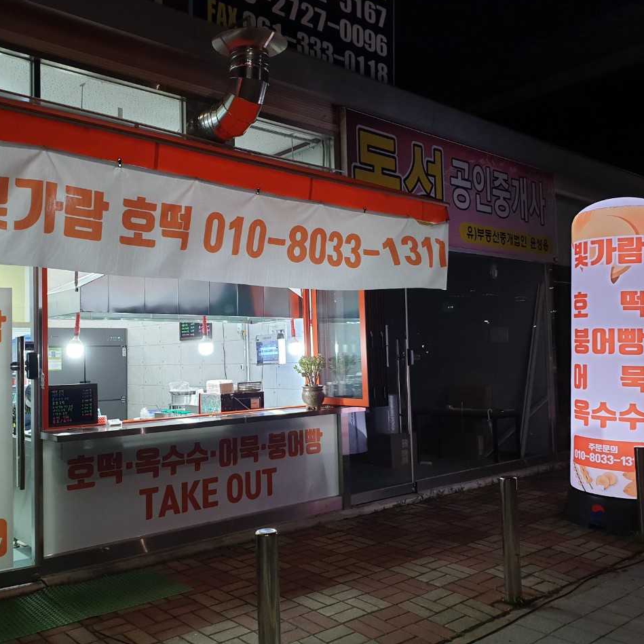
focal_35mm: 31
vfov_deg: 52.5
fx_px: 652
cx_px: 265
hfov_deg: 52.3
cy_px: 319
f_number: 2.4
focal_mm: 4.3
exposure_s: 1/60.2
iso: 250
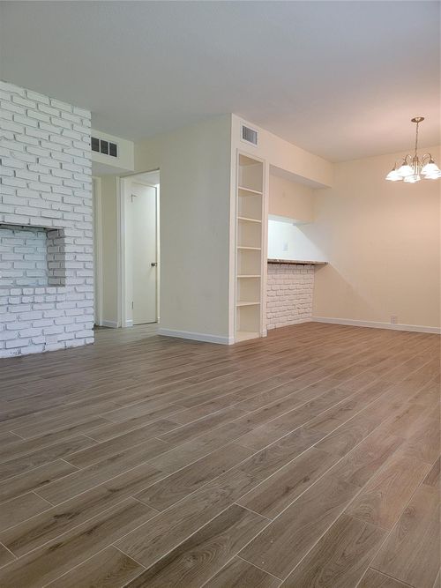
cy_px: 294
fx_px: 408
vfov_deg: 71.6
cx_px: 220
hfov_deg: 56.8
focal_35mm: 24
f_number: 1.8
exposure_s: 1/120
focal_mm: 6.7
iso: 250
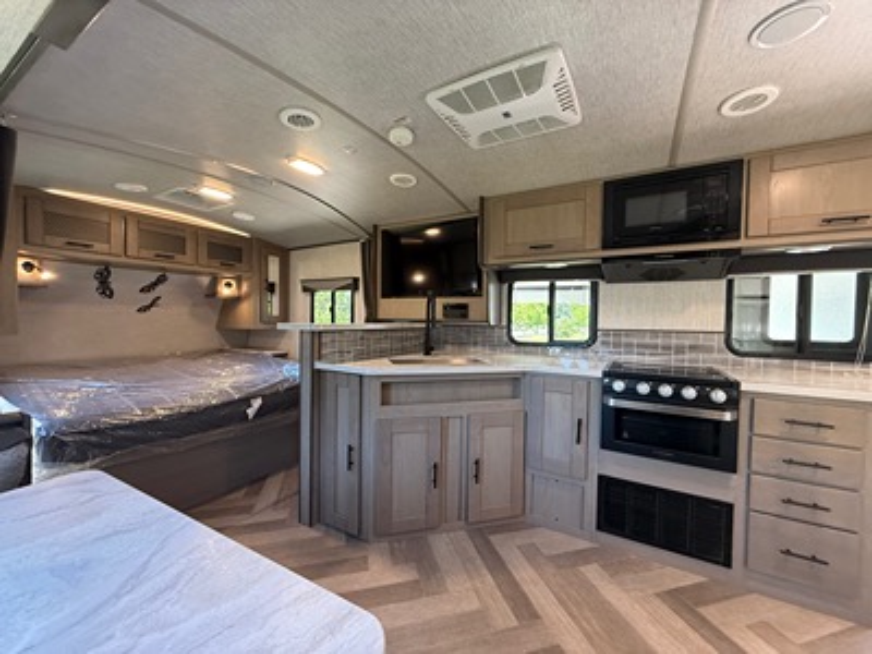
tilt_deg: -1.1
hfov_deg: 102.1
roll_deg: -1.8
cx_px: 436
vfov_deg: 85.7
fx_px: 353
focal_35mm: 14
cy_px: 327
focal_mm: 2.22
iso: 400
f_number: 2.2
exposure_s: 1/60
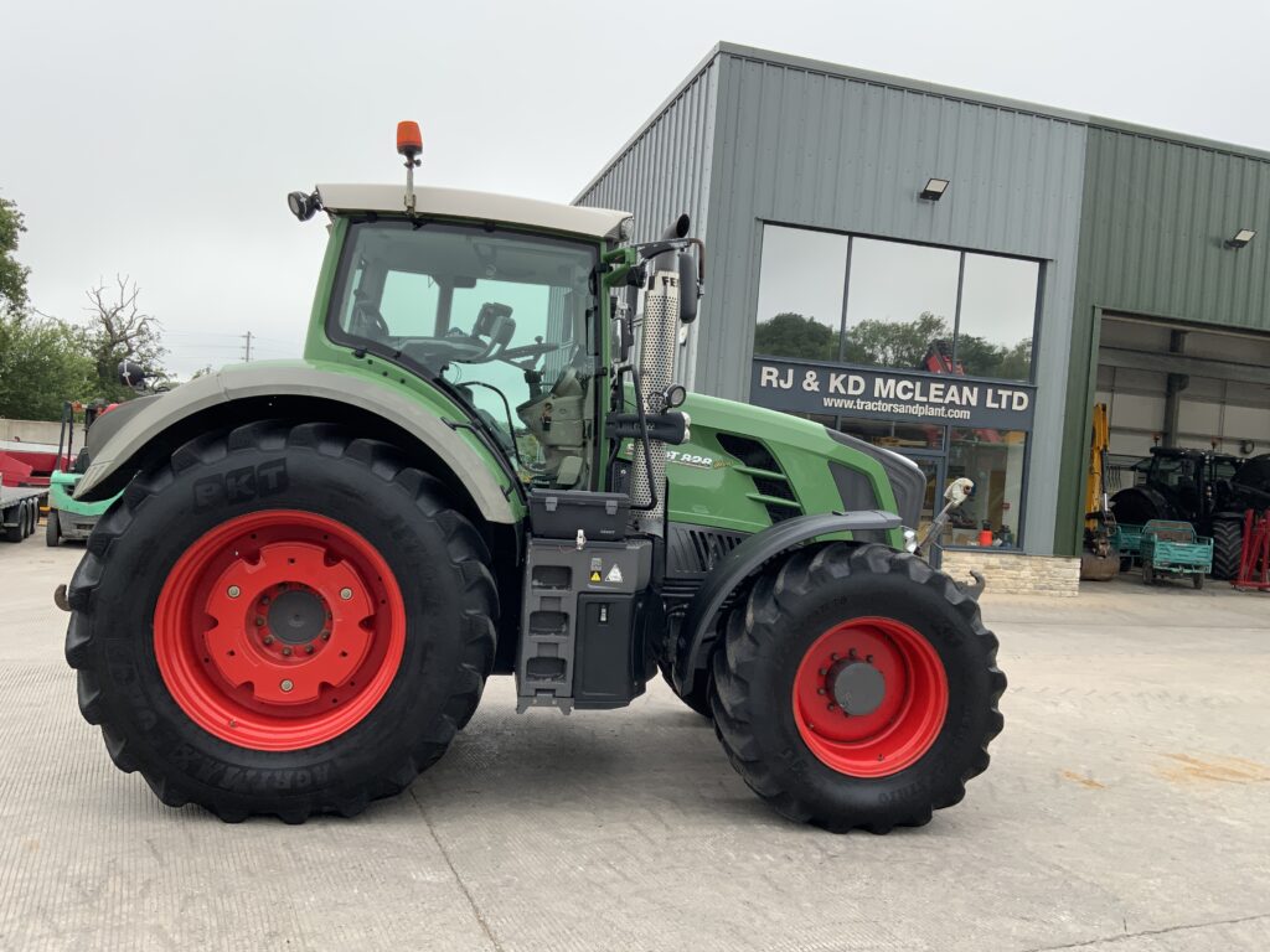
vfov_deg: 48.2
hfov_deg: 61.7
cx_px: 635
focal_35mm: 29
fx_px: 1064
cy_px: 476
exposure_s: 1/157
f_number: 1.8
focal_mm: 3
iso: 16
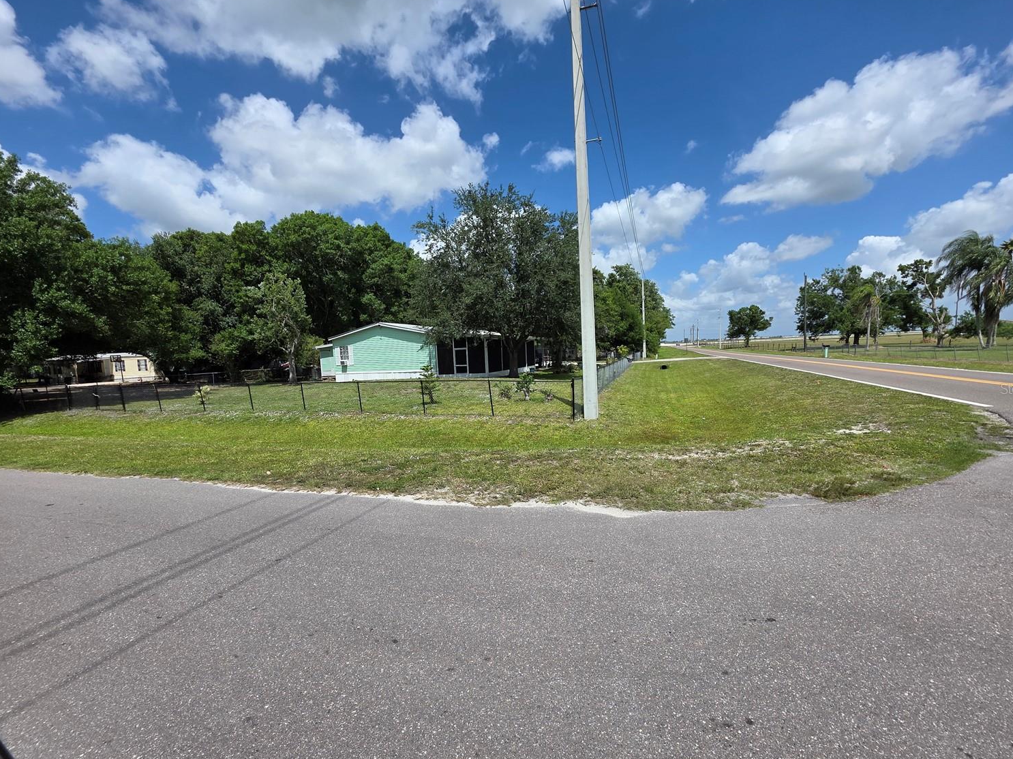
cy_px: 388
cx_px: 519
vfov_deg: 85.6
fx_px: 410
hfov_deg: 102.0
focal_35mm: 14
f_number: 1.9
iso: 40
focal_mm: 2.2
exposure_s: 1/3309
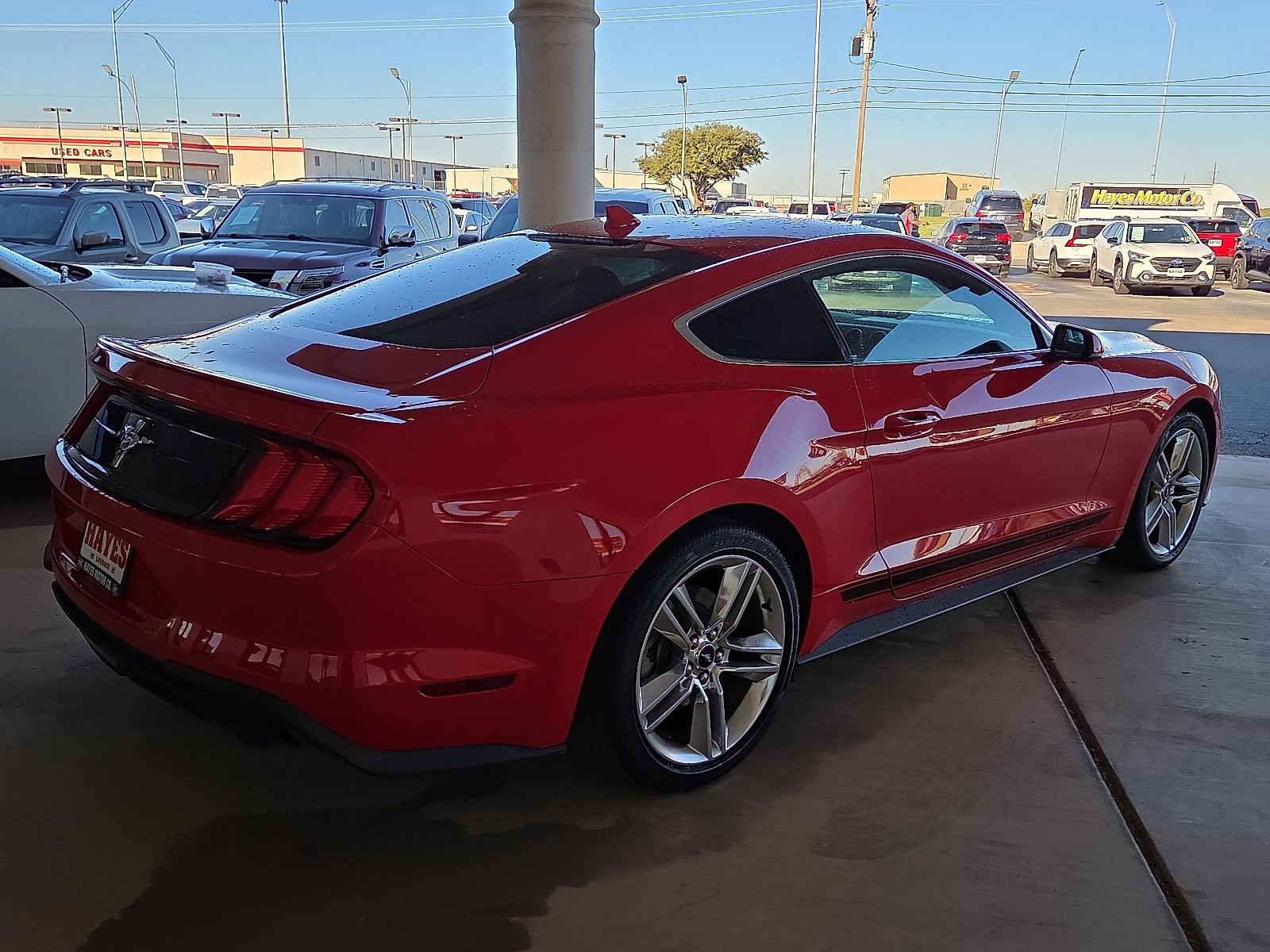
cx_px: 635
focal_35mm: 29
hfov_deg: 61.7
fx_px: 1064
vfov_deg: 48.2
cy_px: 476
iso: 25
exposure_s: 1/909
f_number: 1.8
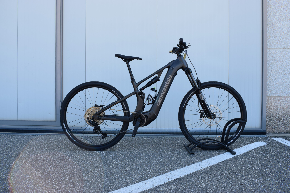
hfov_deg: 59.5
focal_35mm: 32
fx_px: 254
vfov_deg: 41.7
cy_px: 96
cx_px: 145
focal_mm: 21
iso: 400
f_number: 8
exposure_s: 1/250
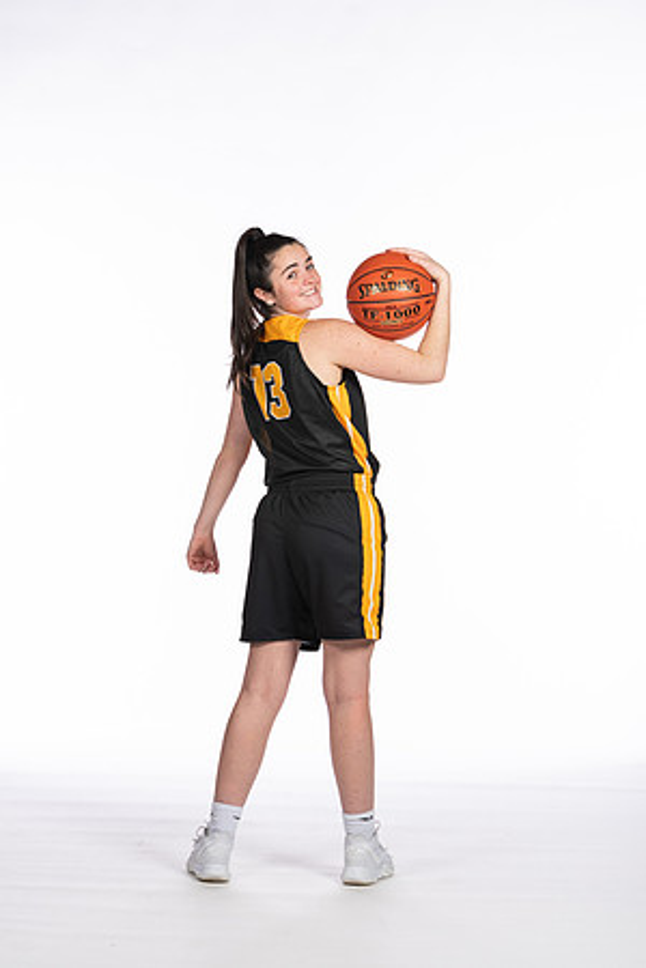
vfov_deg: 19.5
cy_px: 484
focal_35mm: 105
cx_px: 323
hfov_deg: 13.0
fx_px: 2826
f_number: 5.6
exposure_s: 1/100
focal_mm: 70
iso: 100
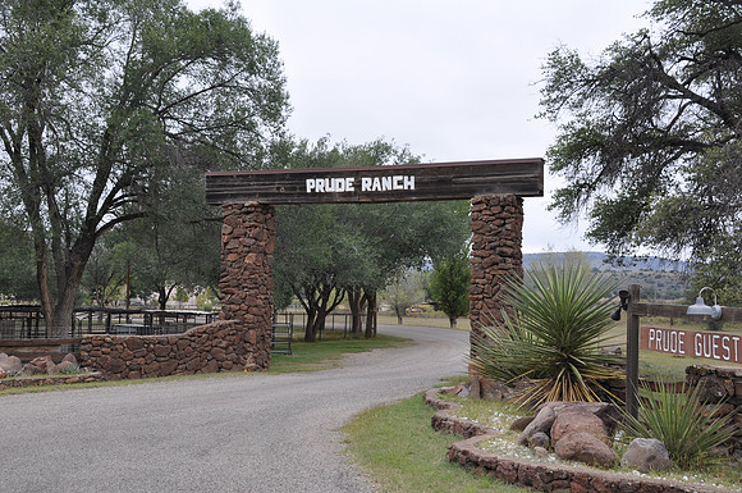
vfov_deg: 28.0
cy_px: 246
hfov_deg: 41.2
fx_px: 988
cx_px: 371
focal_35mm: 48
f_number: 10
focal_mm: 32
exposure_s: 1/100
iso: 200
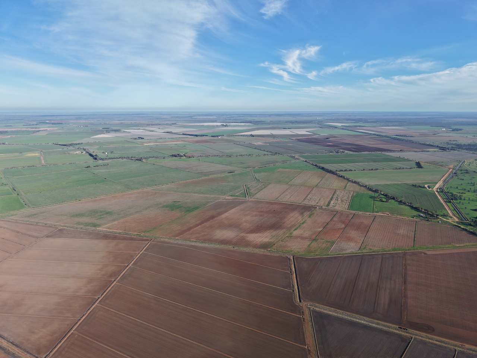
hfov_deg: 71.6
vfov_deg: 56.8
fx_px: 331
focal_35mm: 24
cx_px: 238
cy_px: 179
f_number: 1.8
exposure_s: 1/3000
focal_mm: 8.67
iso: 150
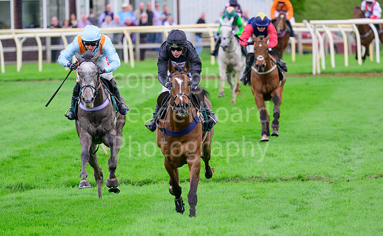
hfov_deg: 3.9
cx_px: 186
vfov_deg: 2.4
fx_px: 5686
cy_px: 171
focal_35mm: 547
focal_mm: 400
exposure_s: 1/1600
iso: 1000
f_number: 6.3
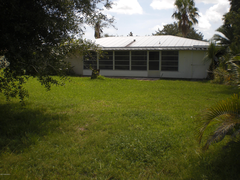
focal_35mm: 38
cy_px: 90
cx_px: 120
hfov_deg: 49.0
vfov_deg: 37.7
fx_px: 263
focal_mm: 6.3
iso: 50
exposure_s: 1/320
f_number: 4.4
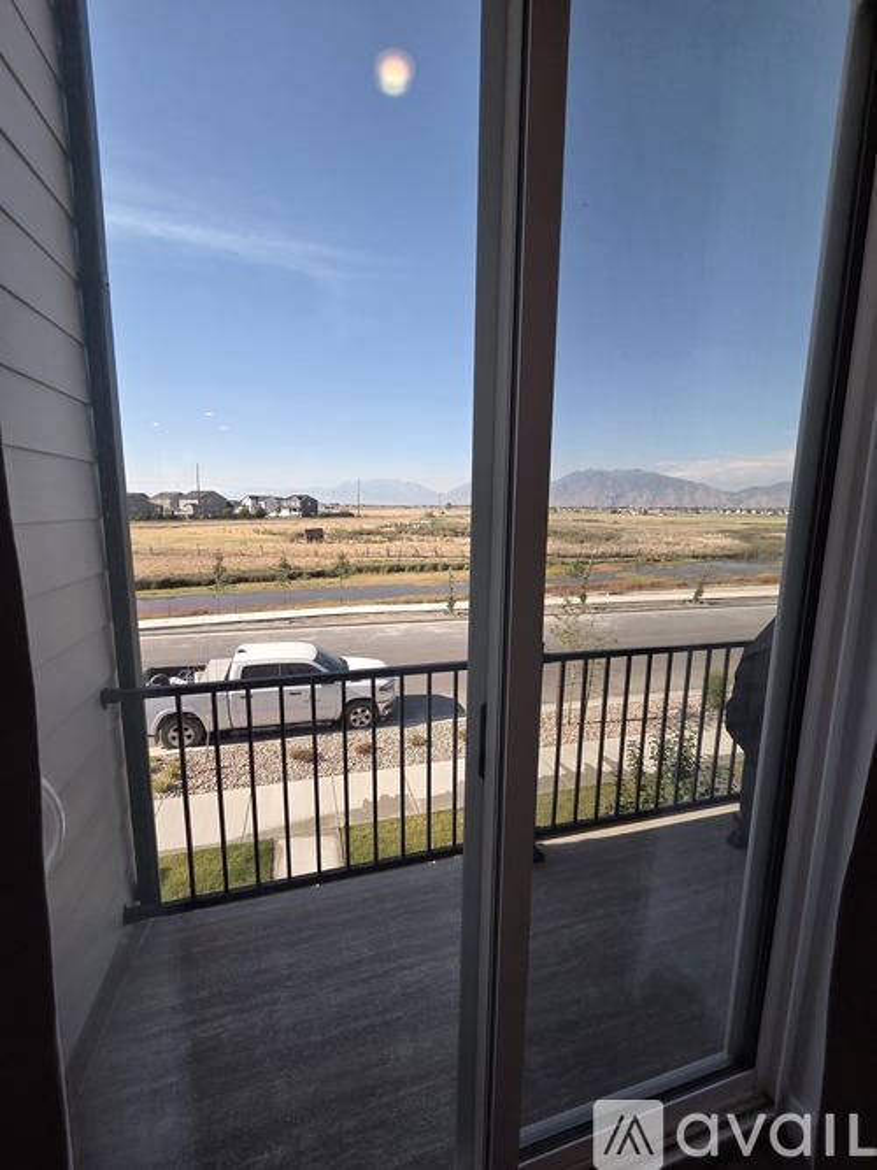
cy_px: 585
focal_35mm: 13
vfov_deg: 106.2
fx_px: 439
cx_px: 438
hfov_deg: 89.9
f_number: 2.2
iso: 125
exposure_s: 1/2000
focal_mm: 2.2
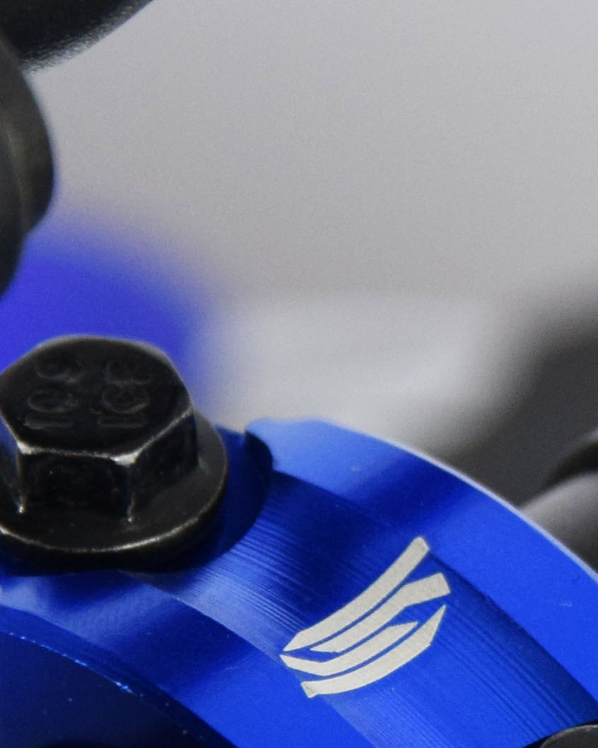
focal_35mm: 463
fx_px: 10246
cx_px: 1154
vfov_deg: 4.2
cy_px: 317
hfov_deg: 3.3
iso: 800
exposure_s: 1/200
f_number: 5
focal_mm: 58
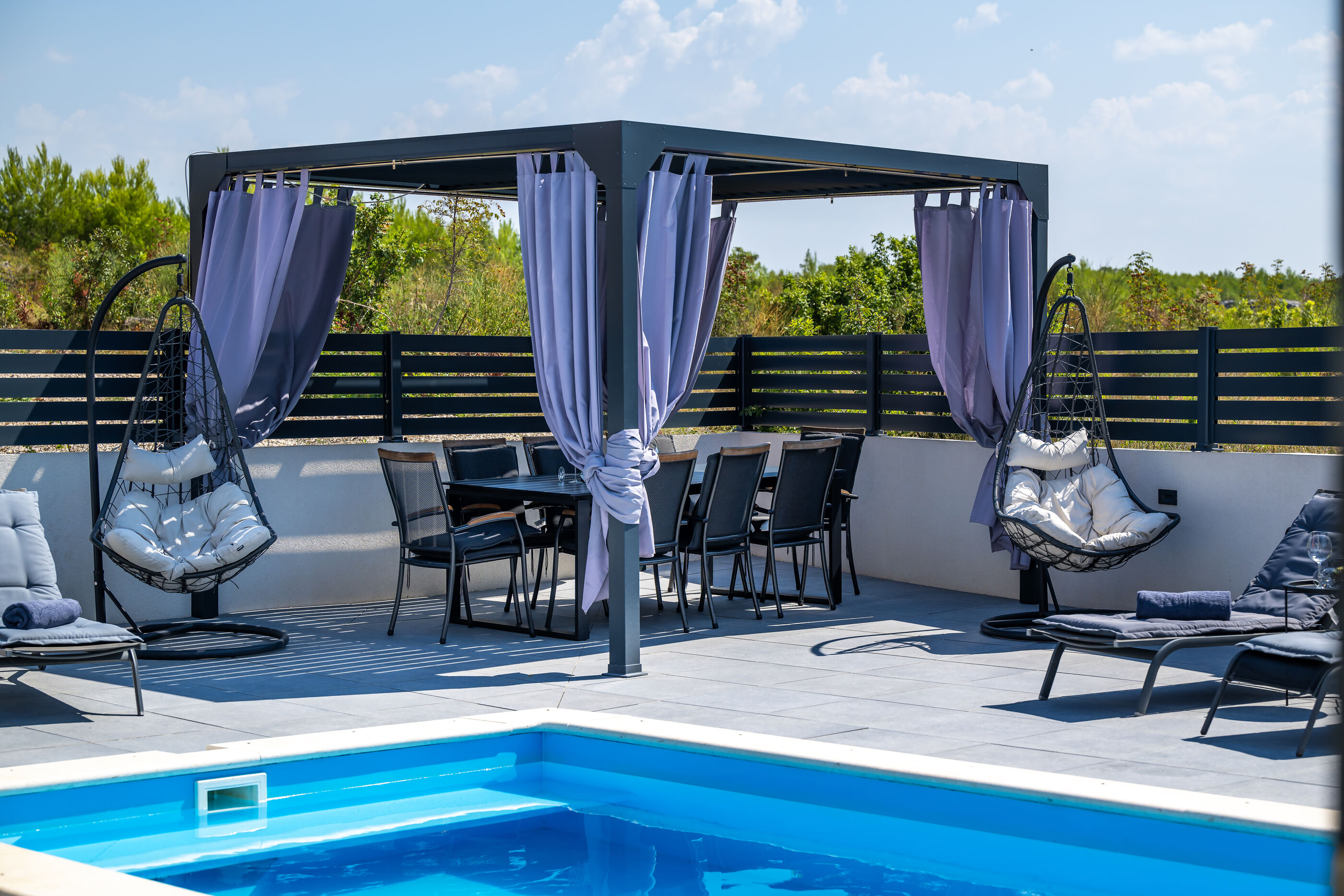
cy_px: 448
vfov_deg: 19.5
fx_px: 2613
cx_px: 672
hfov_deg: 28.8
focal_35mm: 70
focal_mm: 70
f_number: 4.5
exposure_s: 1/1250
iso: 100
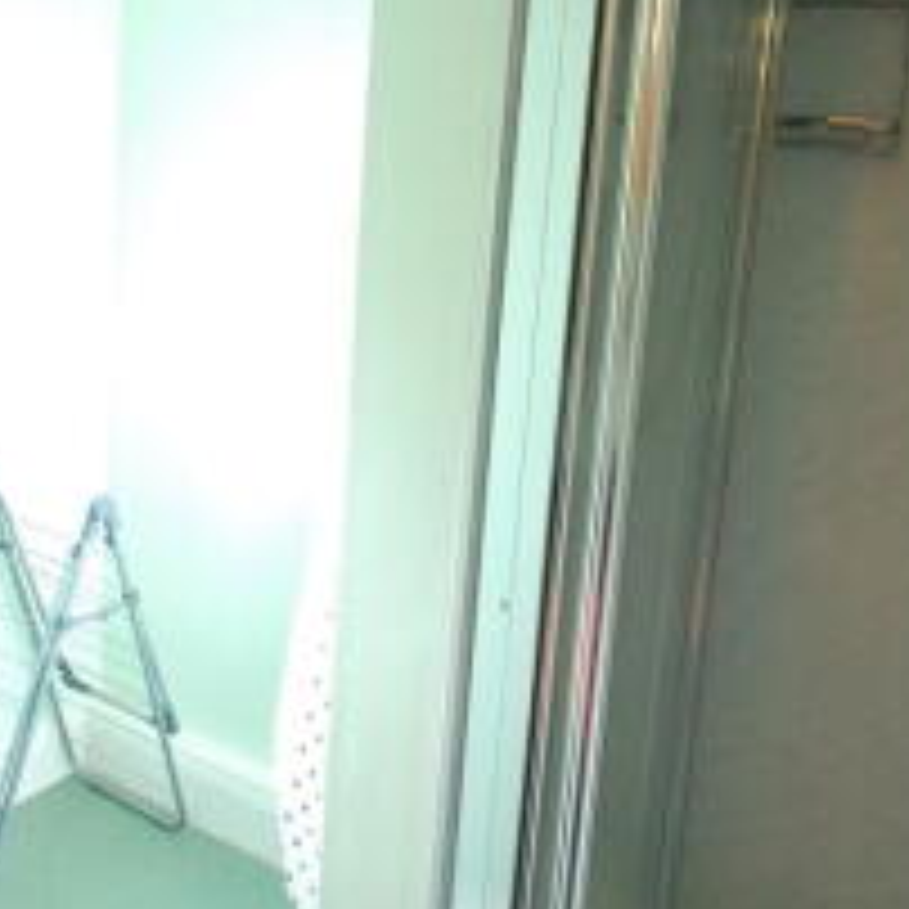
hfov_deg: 53.8
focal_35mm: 30
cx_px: 531
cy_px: 335
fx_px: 891
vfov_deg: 53.4
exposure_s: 1/100
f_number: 5
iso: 1600
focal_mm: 10
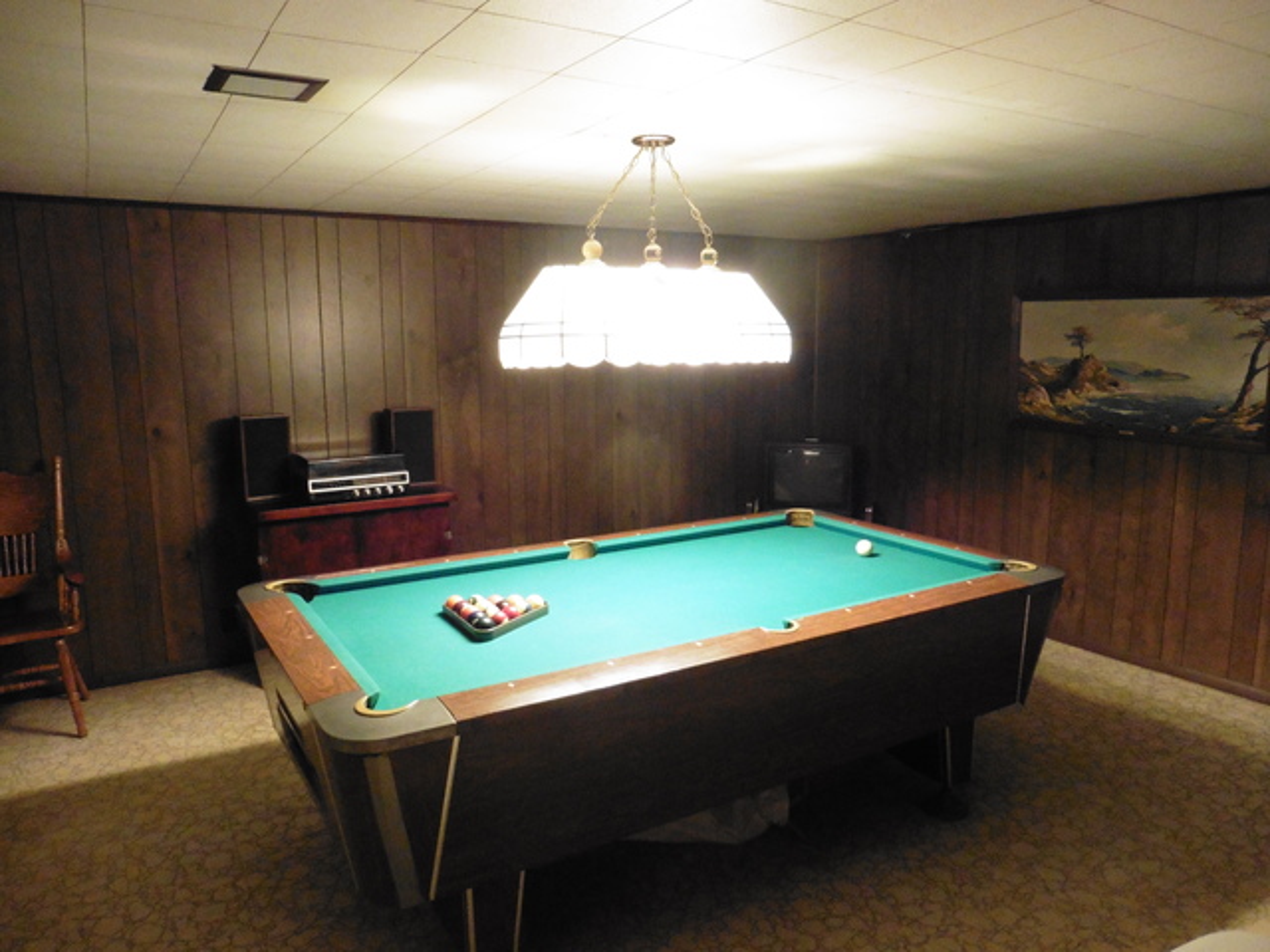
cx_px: 635
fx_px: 881
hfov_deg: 71.6
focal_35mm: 24
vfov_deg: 56.8
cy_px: 476
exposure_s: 1/30
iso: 1000
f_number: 3.3
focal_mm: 4.3
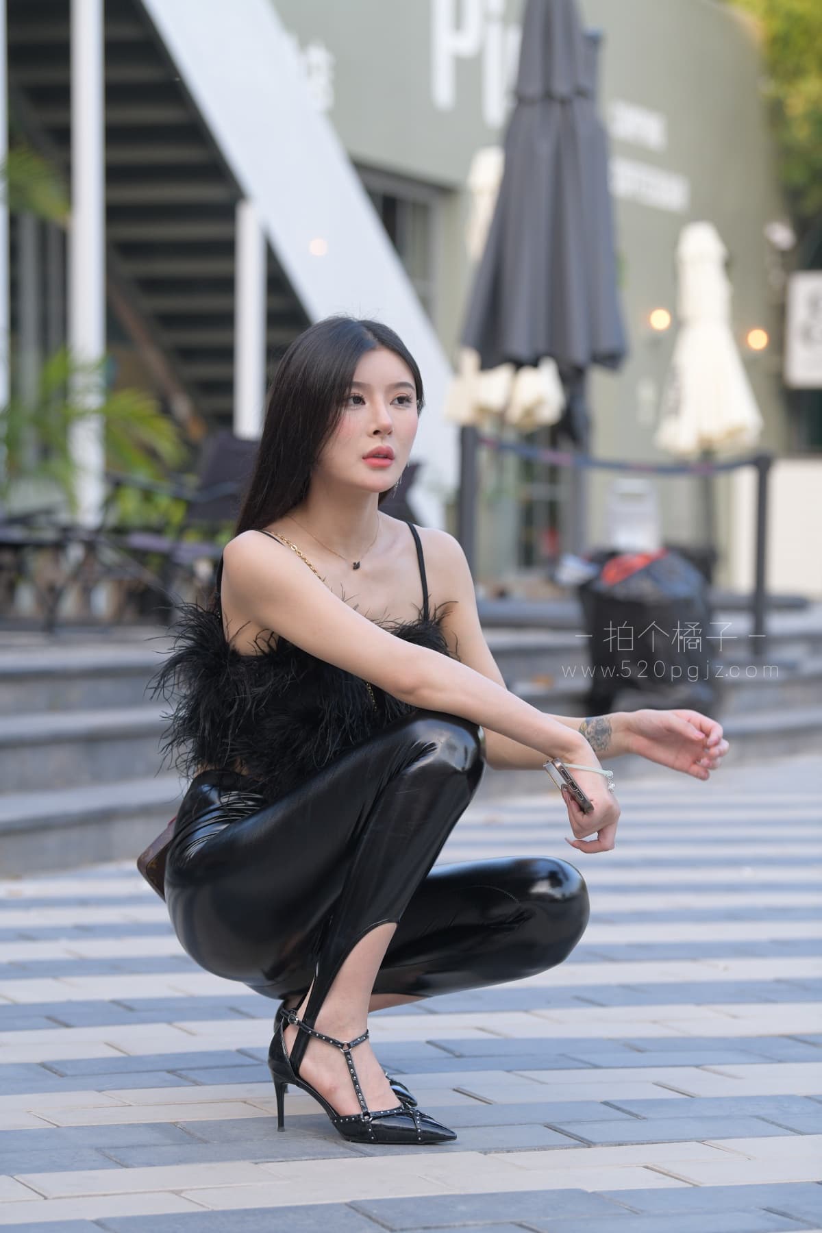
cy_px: 616
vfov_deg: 18.6
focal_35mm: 110
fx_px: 3767
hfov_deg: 12.5
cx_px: 411
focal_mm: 110
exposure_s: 1/800
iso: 1000
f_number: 4
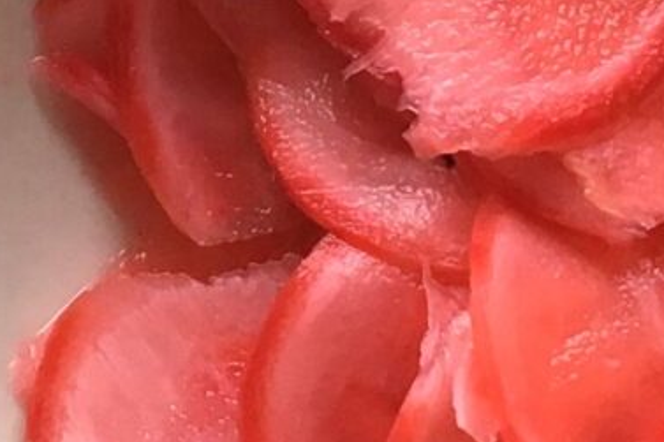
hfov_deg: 10.0
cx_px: 486
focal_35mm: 205
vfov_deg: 6.7
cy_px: 222
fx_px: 3779
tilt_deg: -85.2
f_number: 2.2
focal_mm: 4.15
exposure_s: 1/33
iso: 25
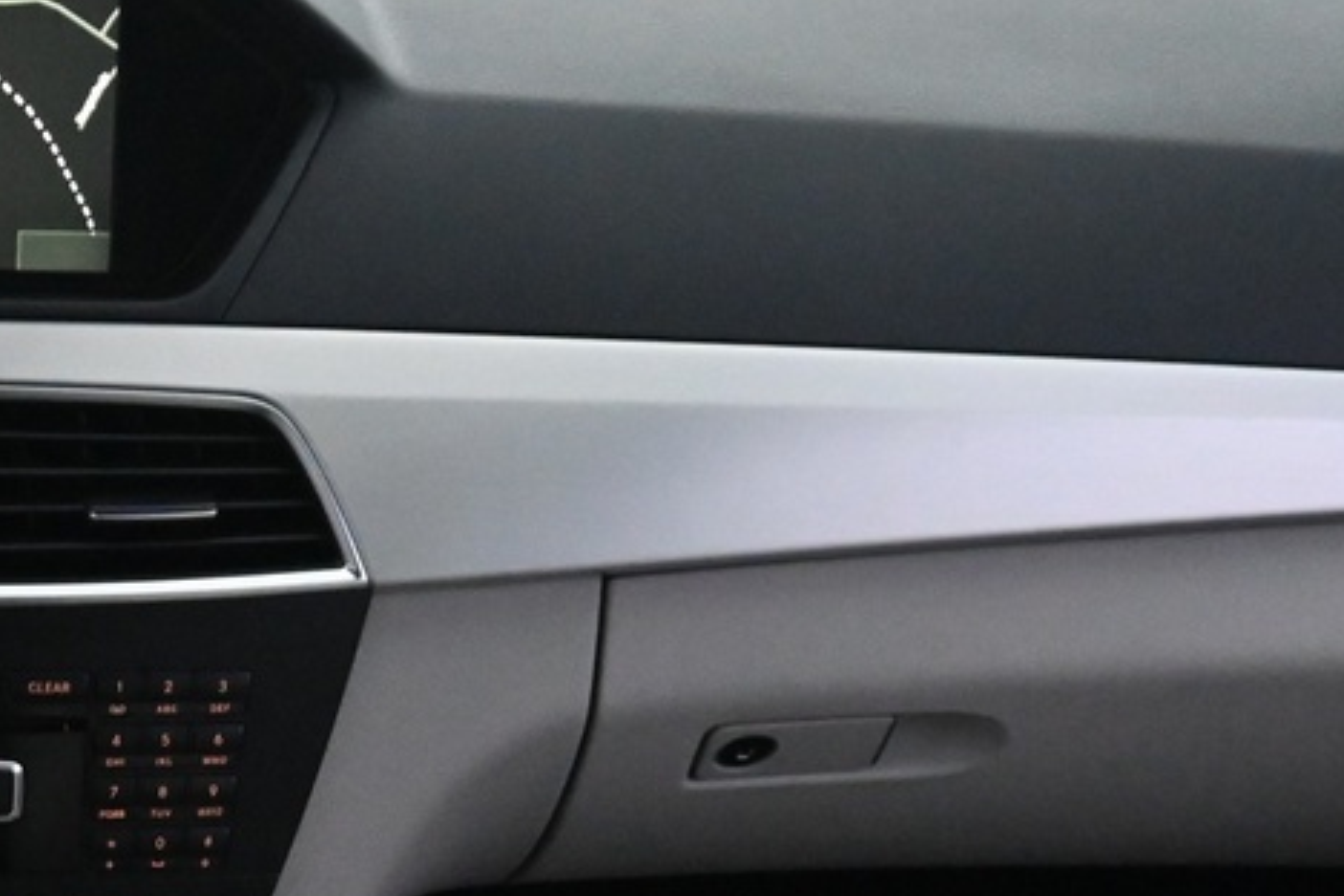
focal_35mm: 83
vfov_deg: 15.7
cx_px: -95
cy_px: 1157
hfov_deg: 23.2
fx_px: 3098
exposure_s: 1/80
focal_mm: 16
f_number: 4.5
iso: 4000
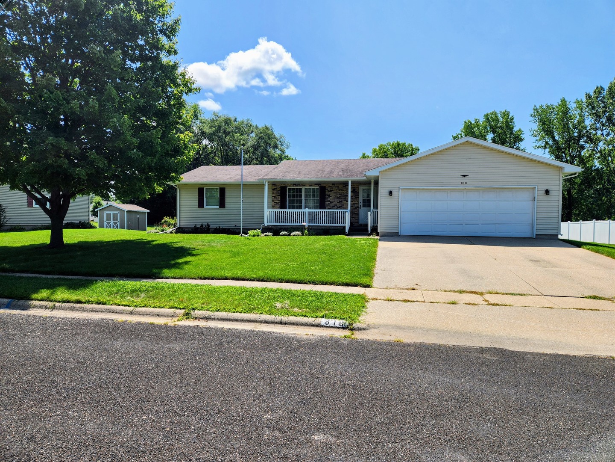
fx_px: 409
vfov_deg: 58.9
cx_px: 308
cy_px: 231
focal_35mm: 23
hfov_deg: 73.9
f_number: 1.8
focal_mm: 5.4
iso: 20
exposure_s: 1/1623
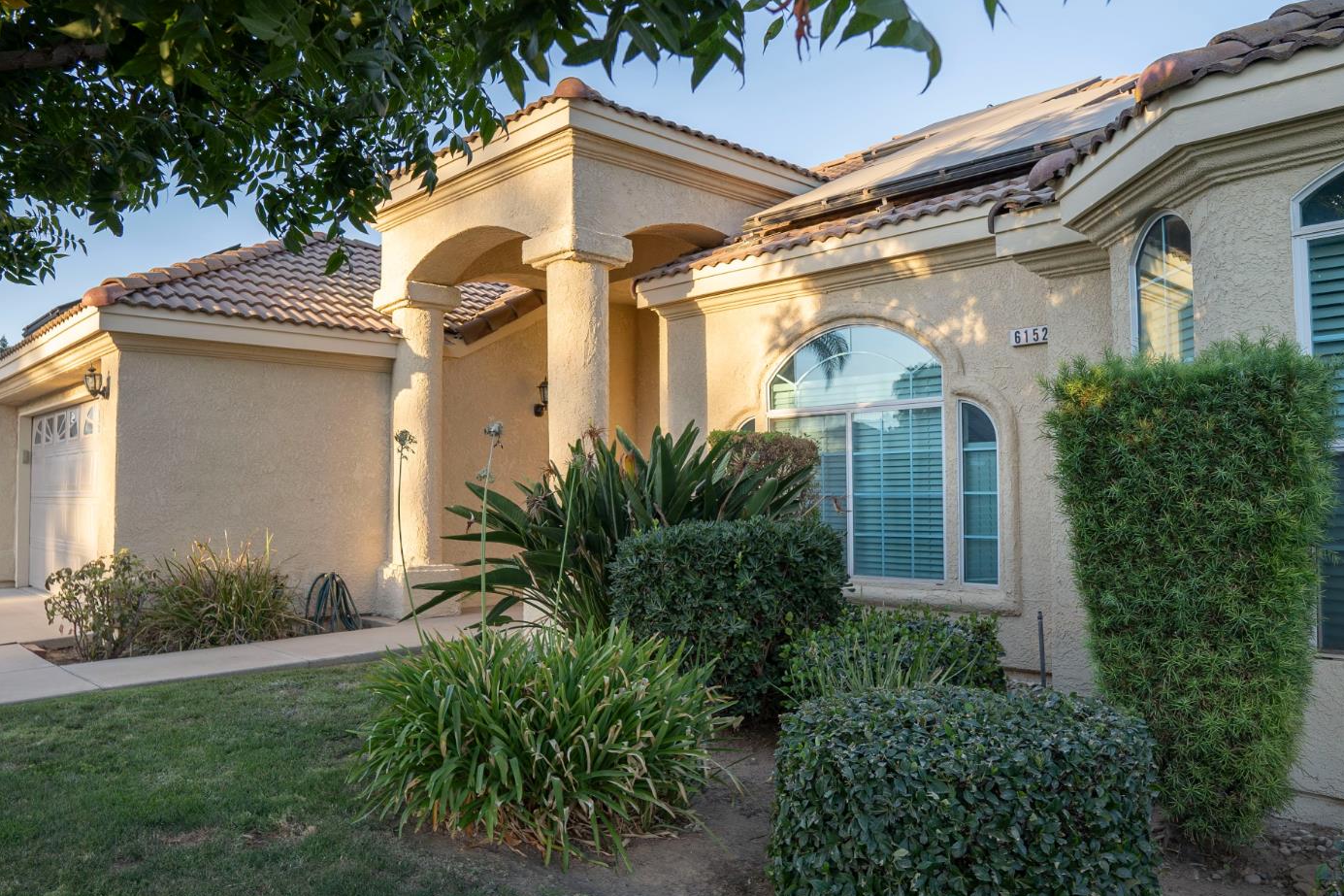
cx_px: 633
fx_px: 970
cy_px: 453
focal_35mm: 26
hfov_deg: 69.3
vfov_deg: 49.5
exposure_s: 1/125
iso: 100
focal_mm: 16
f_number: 4
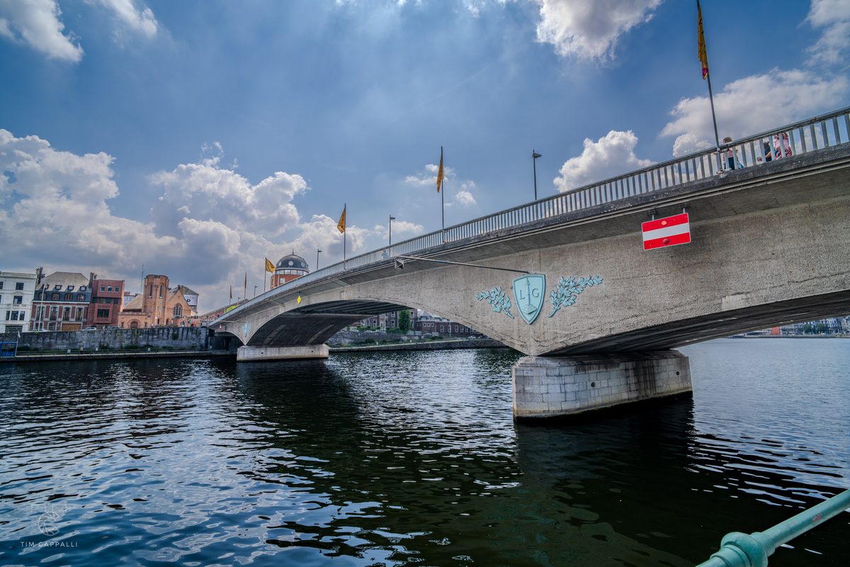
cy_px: 284
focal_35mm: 16
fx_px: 378
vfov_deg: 73.7
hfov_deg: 96.7
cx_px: 425
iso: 100
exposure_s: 1/250
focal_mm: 16
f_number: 8
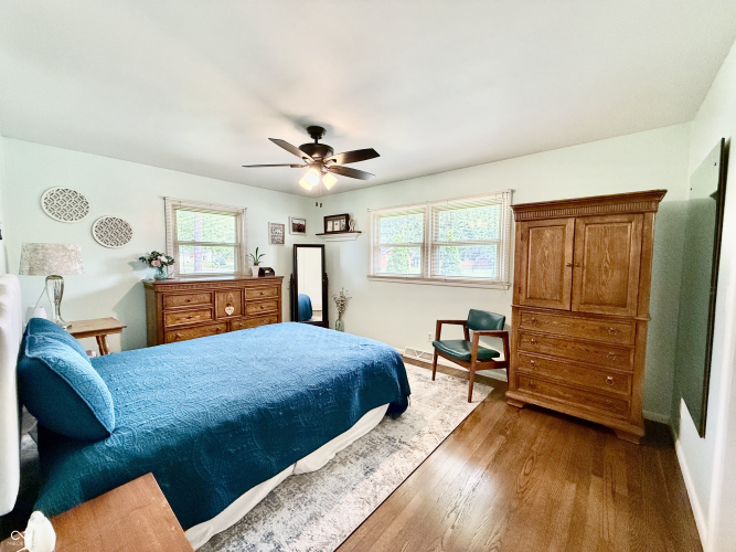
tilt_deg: -2.6
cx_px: 368
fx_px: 298
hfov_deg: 102.1
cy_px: 276
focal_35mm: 14
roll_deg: -0.2
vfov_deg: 85.7
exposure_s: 1/120
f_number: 2.2
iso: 320
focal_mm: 2.22
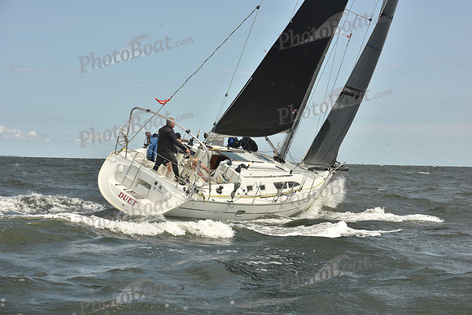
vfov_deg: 19.5
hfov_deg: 28.8
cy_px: 158
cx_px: 236
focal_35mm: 70
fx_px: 918
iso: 250
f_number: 10
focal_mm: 70
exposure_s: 1/800
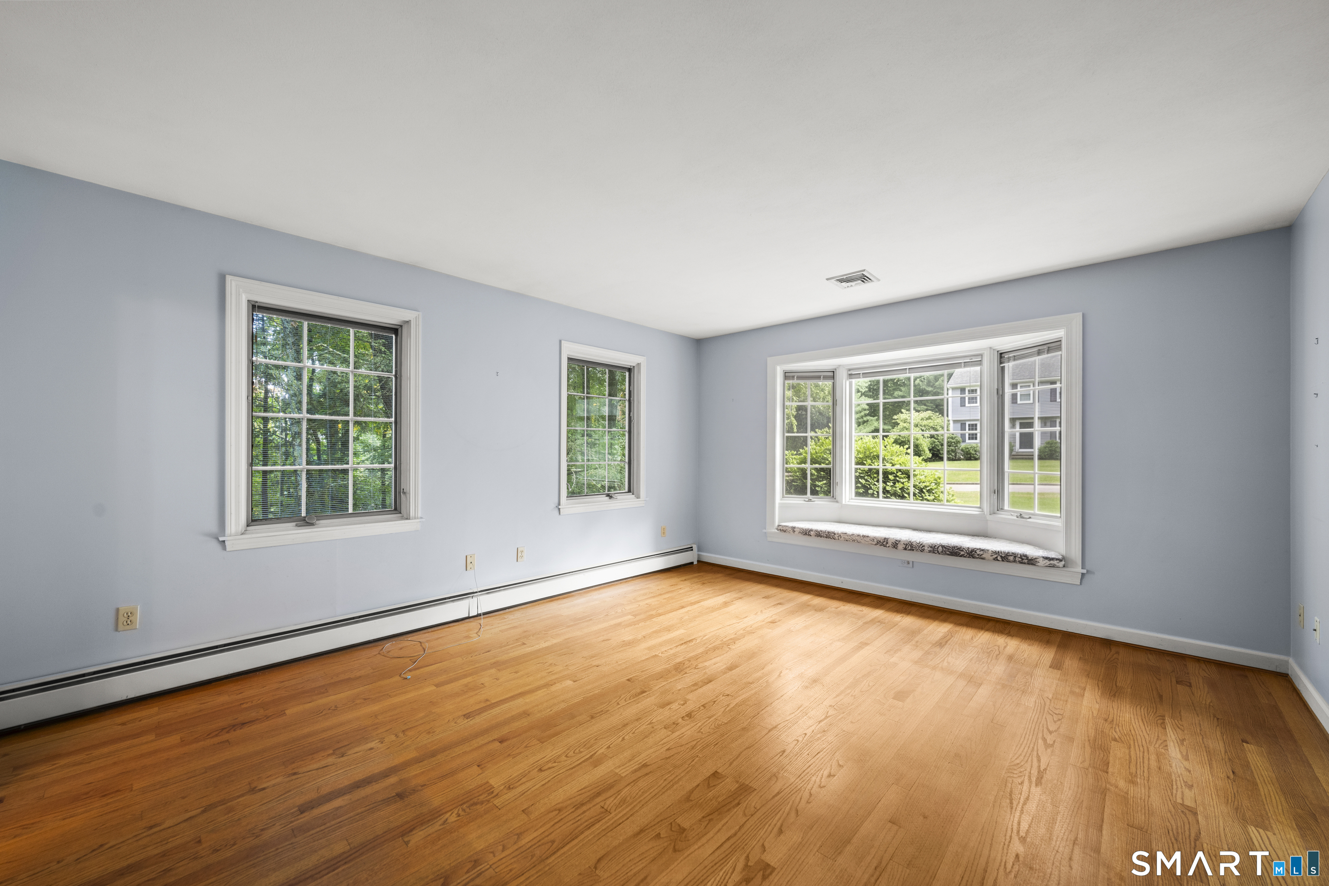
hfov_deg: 104.3
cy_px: 443
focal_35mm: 14
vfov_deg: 81.2
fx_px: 517
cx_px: 664
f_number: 8
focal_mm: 14
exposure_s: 1/1.67
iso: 400
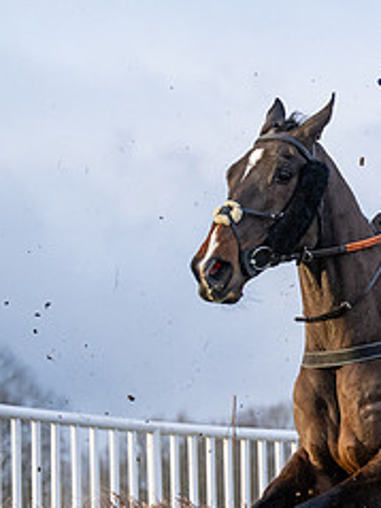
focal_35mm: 255
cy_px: 403
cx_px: 791
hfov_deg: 5.7
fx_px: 3746
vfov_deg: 7.8
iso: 800
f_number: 2.8
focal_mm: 70
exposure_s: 1/2500
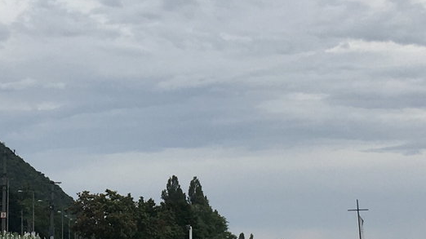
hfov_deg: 19.5
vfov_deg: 11.0
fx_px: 1231
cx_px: 116
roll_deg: +0.3
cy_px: 32
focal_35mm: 109
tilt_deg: +11.3
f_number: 2.2
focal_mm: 4.15
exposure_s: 1/810
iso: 25
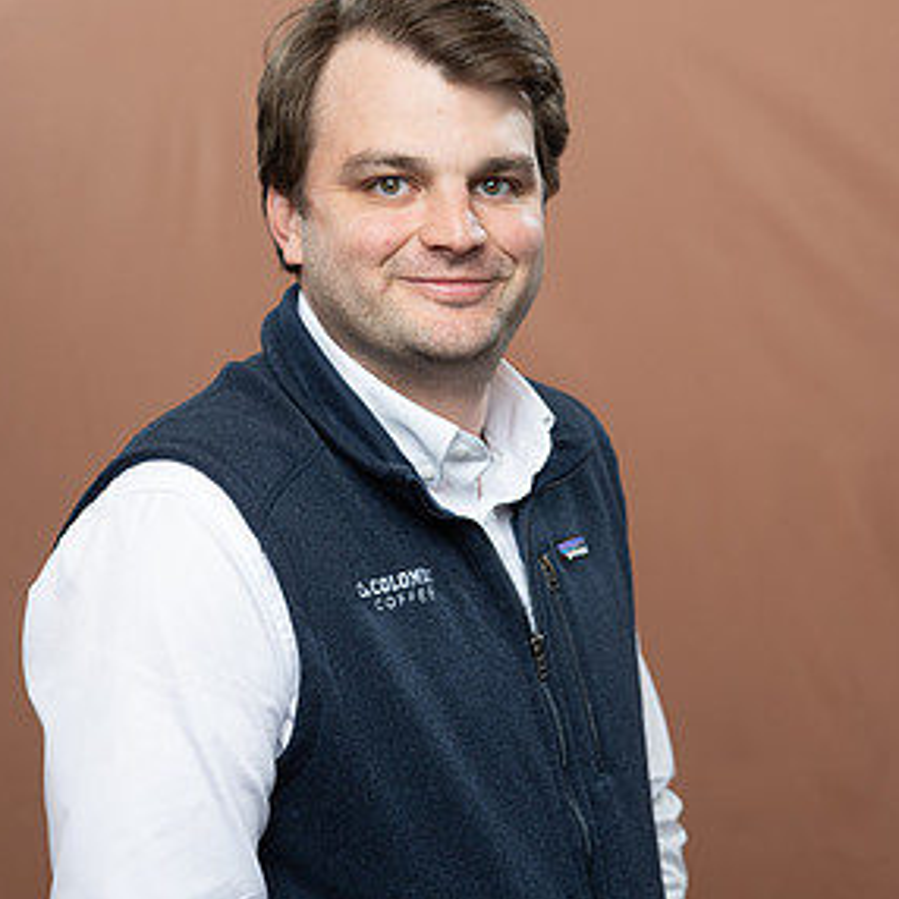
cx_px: 456
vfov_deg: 19.9
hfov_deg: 19.9
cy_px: 553
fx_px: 2556
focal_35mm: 87
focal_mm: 65
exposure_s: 1/160
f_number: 4
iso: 320
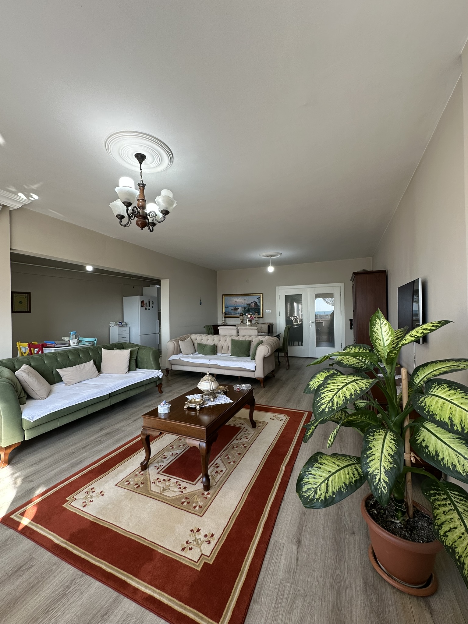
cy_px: 312
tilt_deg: +0.9
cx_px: 234
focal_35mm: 14
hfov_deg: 85.7
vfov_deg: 102.1
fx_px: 252
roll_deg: +0.6
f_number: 2.2
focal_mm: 2.22
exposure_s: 1/100
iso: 50
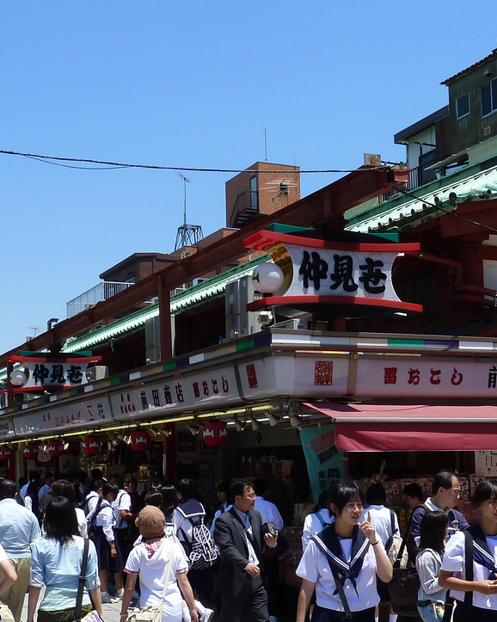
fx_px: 993
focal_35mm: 54
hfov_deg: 28.0
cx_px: 306
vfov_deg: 34.4
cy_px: 418
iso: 80
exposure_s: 1/400
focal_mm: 4.1
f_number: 4.5
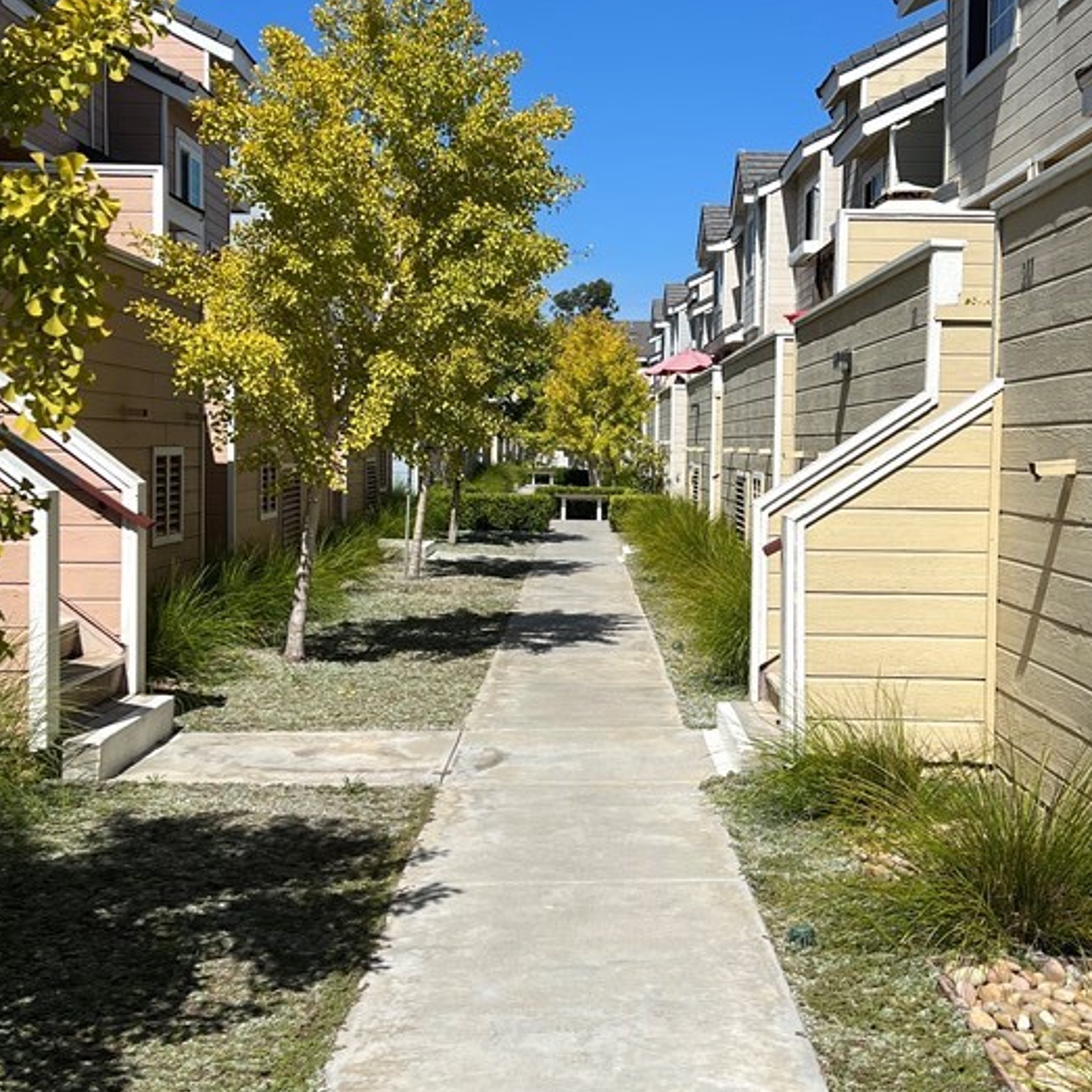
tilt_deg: -2.9
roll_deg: -0.9
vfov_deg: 37.5
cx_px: 589
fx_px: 1606
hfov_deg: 37.5
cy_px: 507
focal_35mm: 45
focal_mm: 5.7
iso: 50
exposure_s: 1/6579
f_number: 1.5
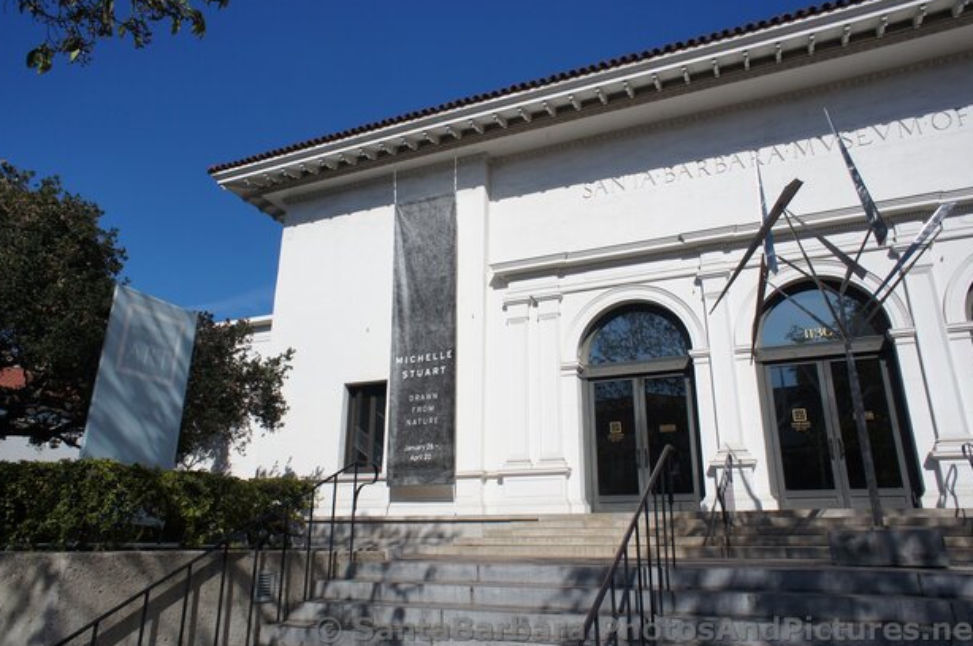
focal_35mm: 25
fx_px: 675
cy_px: 313
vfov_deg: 51.2
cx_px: 485
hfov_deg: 71.6
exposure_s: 1/1000
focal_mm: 16
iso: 200
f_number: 8
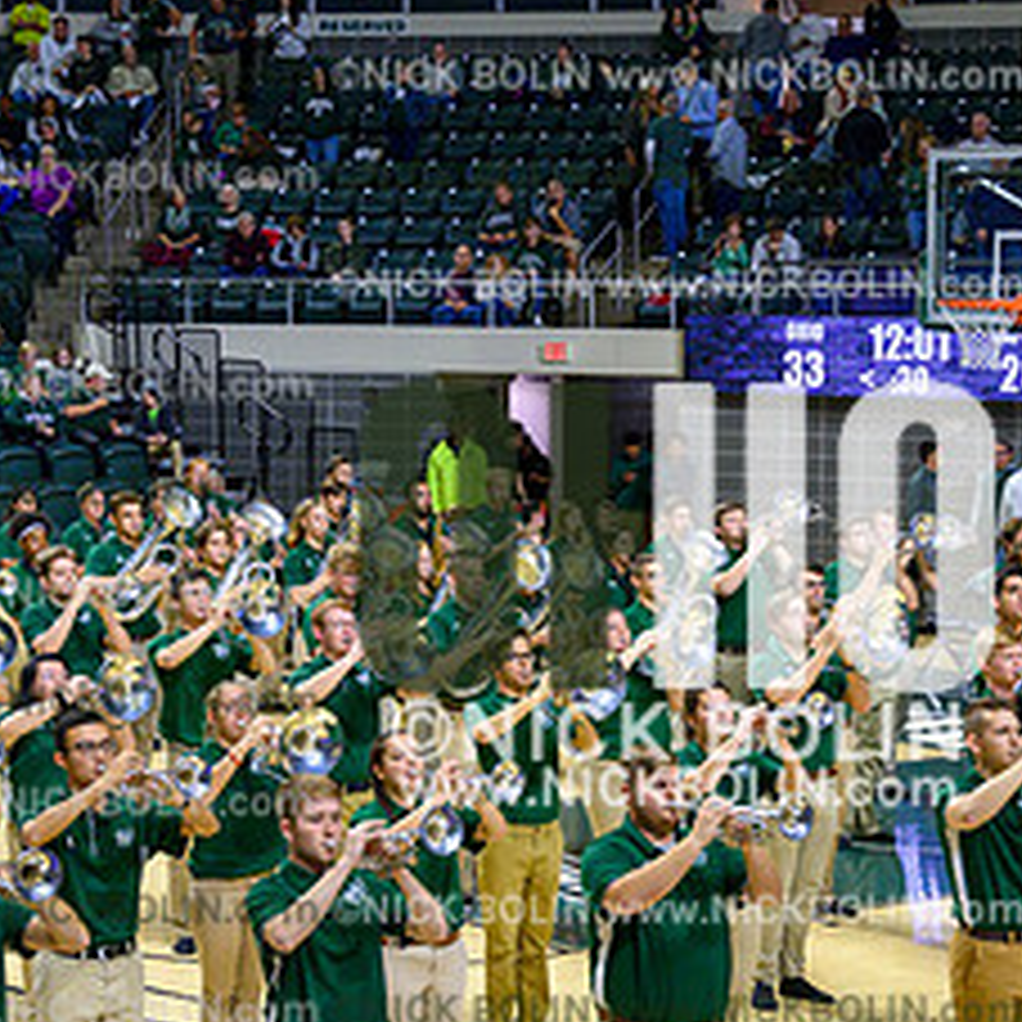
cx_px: 675
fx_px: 2973
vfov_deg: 19.5
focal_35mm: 89
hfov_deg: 19.4
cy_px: 597
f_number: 4.5
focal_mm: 41
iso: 3200
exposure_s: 1/500
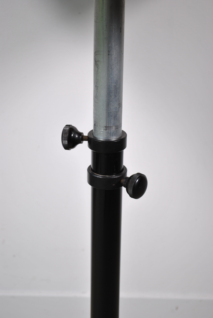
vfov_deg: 28.0
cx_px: 106
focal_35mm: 72
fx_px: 636
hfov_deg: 19.0
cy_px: 159
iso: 200
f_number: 5.6
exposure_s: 1/40
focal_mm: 48
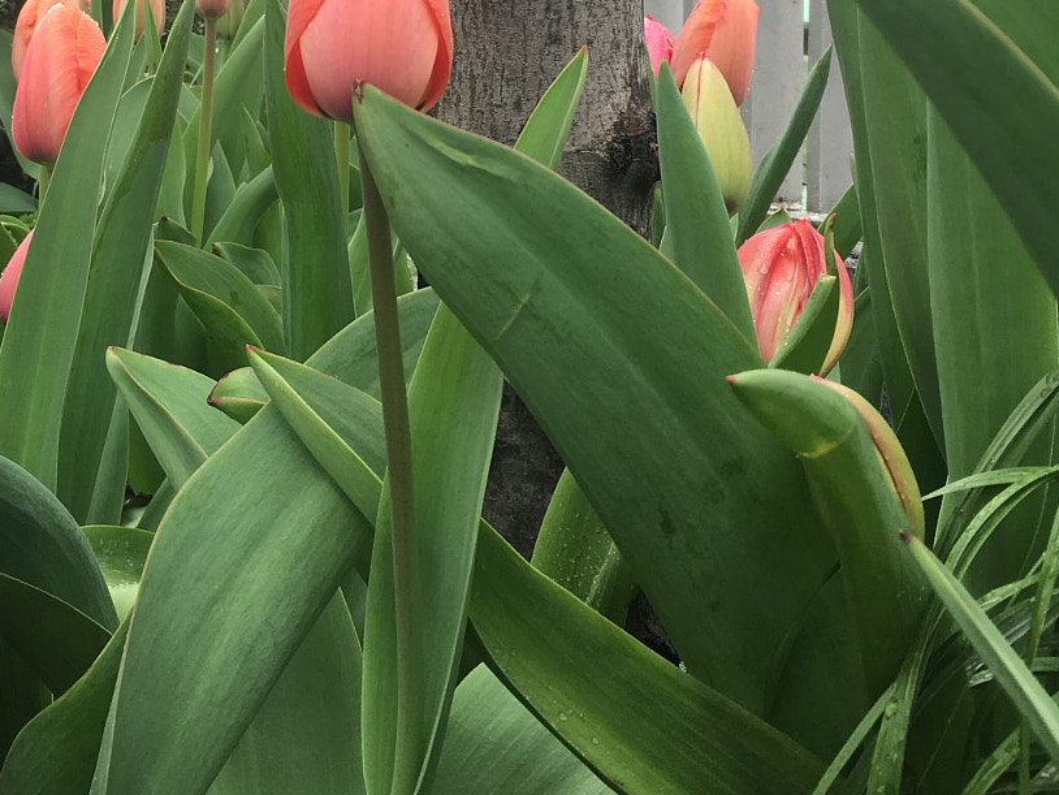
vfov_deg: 24.9
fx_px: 1744
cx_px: 238
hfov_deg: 33.0
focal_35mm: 57
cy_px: 83
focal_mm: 4.15
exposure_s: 1/40
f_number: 2.2
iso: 25
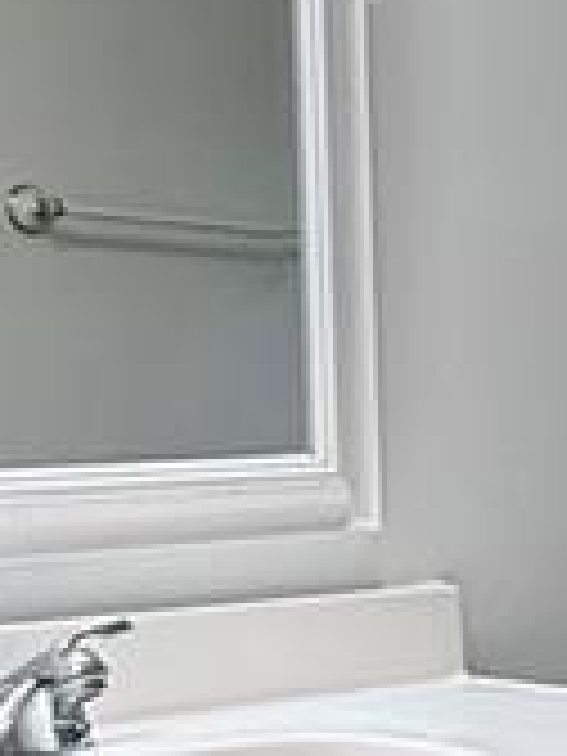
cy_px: 652
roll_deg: -1.5
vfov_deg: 19.3
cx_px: 1012
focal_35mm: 100
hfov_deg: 13.3
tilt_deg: -6.0
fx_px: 2184
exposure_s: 1/120
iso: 200
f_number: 2.2
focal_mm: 2.22
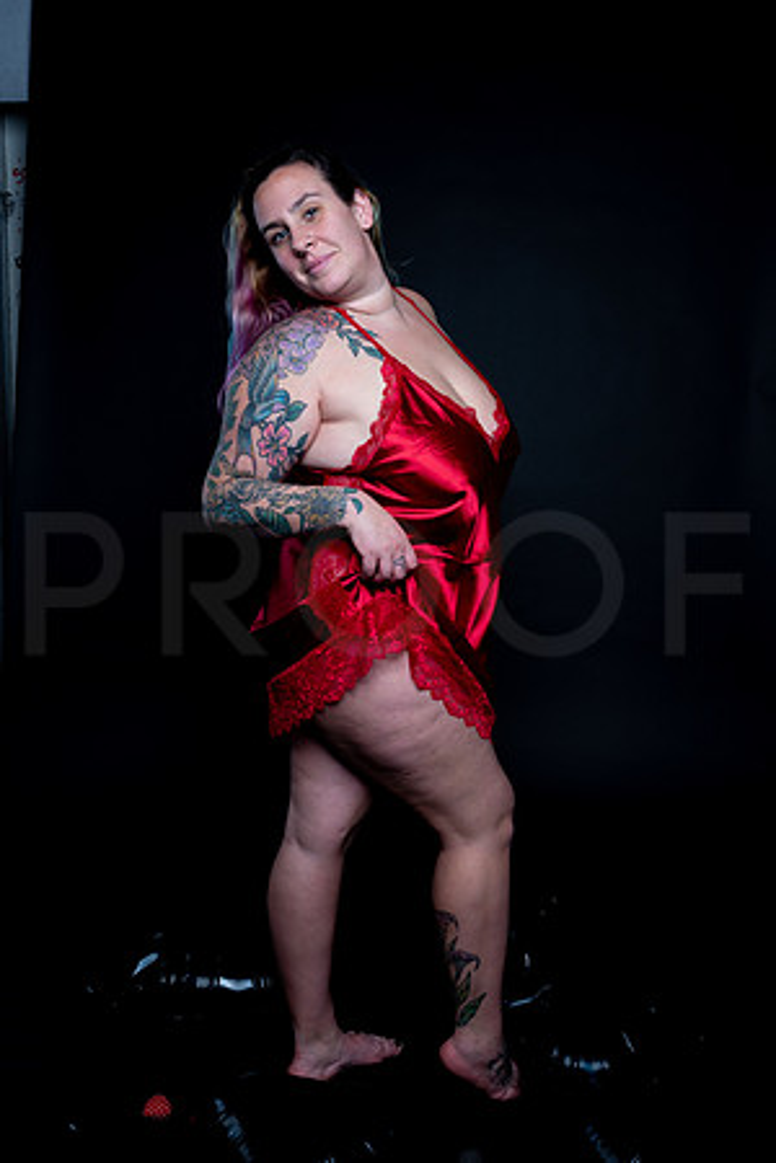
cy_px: 582
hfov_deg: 37.9
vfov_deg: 54.4
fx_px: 1132
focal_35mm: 35
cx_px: 388
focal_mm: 35
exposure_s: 1/160
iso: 100
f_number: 10
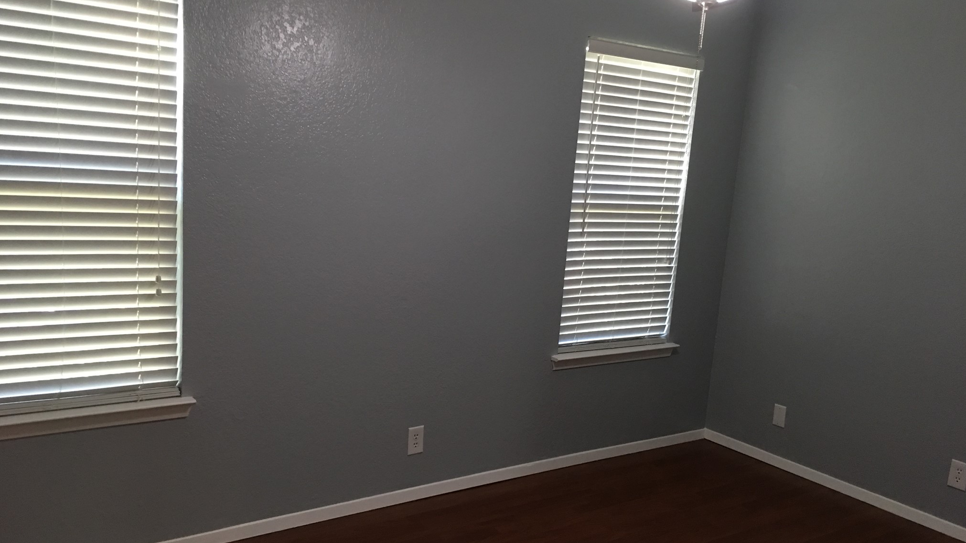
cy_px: 296
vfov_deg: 36.6
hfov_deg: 61.0
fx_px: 820
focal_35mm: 32
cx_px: 482
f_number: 2.2
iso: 64
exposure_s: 1/15
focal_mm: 4.15
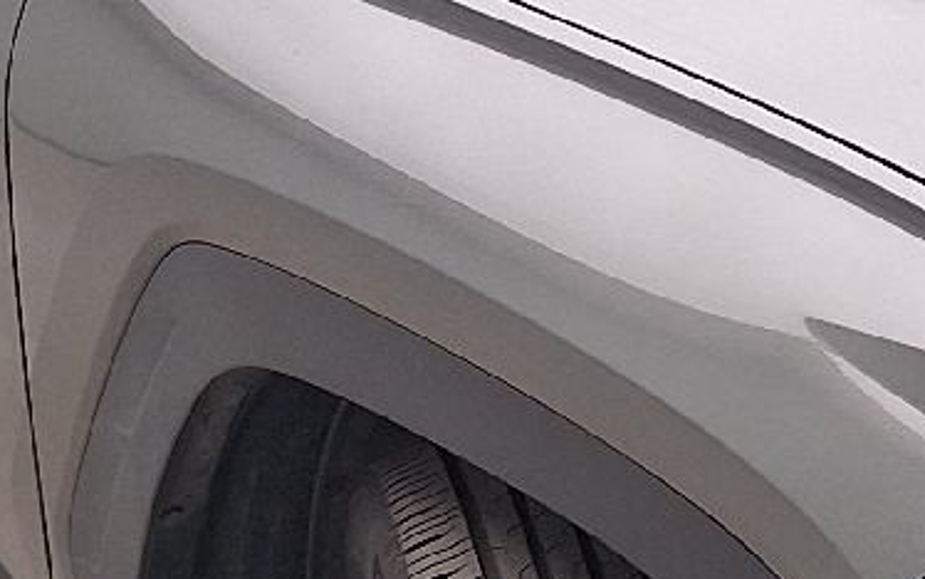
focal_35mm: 125
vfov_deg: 10.5
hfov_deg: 16.6
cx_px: 744
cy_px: 257
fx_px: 3152
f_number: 1.8
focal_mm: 5.54
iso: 64
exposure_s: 1/100
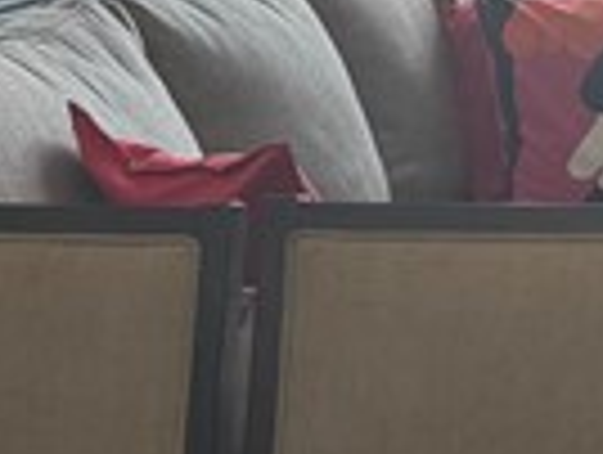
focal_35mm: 183
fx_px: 3194
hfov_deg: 10.1
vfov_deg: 8.0
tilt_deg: -4.5
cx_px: 1143
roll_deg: +0.0
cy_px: -121
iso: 64
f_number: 1.78
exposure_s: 1/165
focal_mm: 6.76
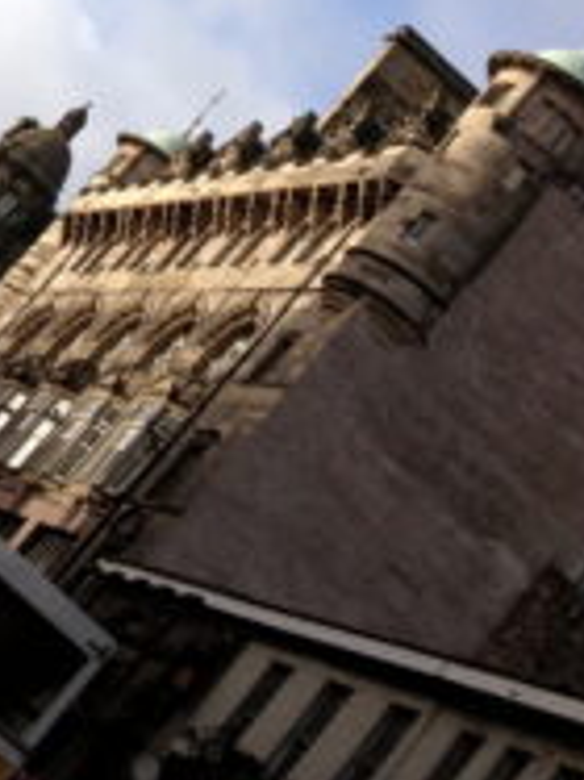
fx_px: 2252
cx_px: -213
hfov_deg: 14.1
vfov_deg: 18.9
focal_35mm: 100
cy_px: -73
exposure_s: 1/1104
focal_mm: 4.28
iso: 50
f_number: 2.4
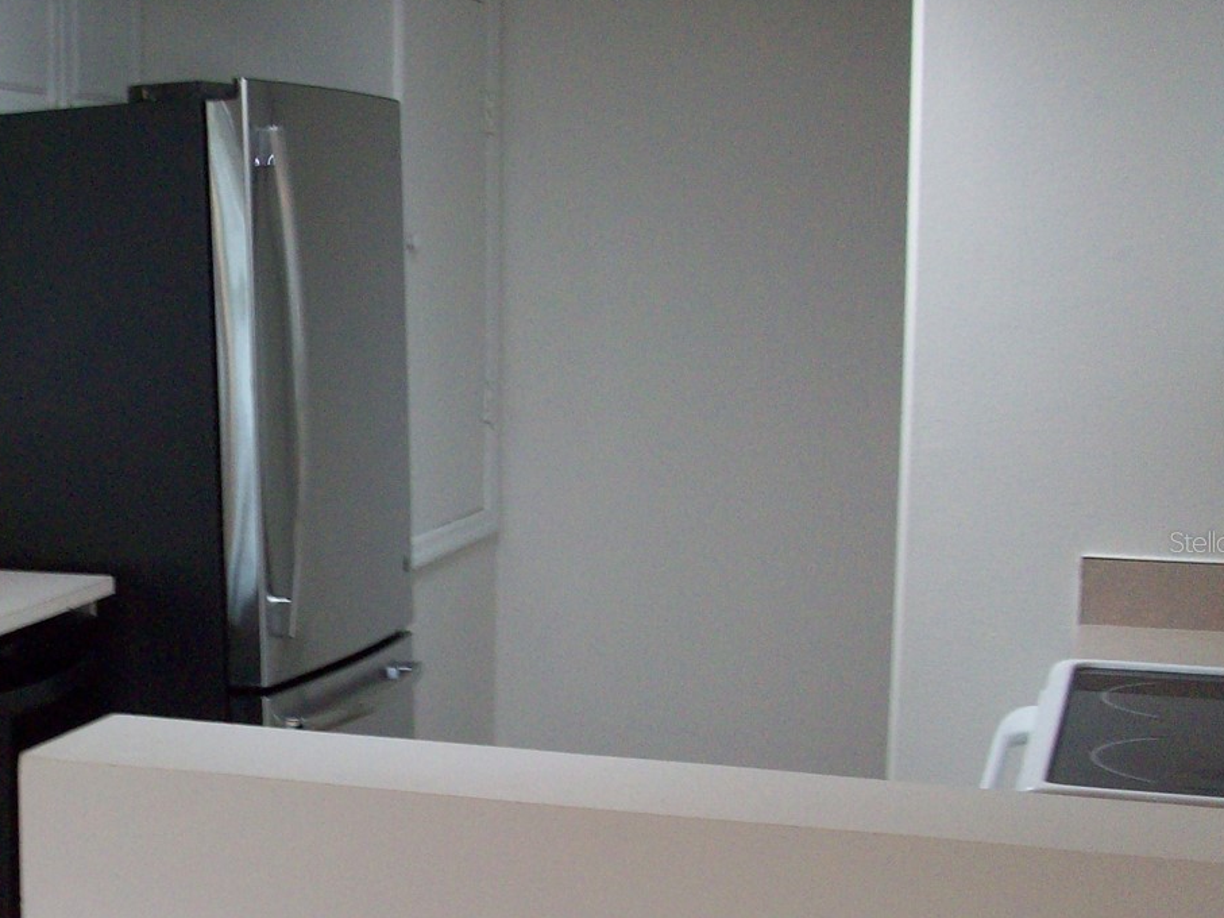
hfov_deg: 31.2
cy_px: 541
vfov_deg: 24.4
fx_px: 2121
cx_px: 217
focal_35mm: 60
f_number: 2.8
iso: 160
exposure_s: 1/60
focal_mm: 5.7
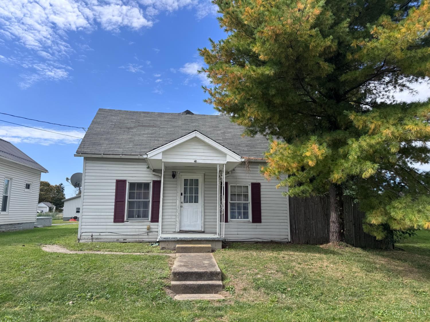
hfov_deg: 71.6
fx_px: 298
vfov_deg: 56.8
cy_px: 161
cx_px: 215
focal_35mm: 24
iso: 80
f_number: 1.78
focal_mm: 6.76
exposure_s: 1/3413
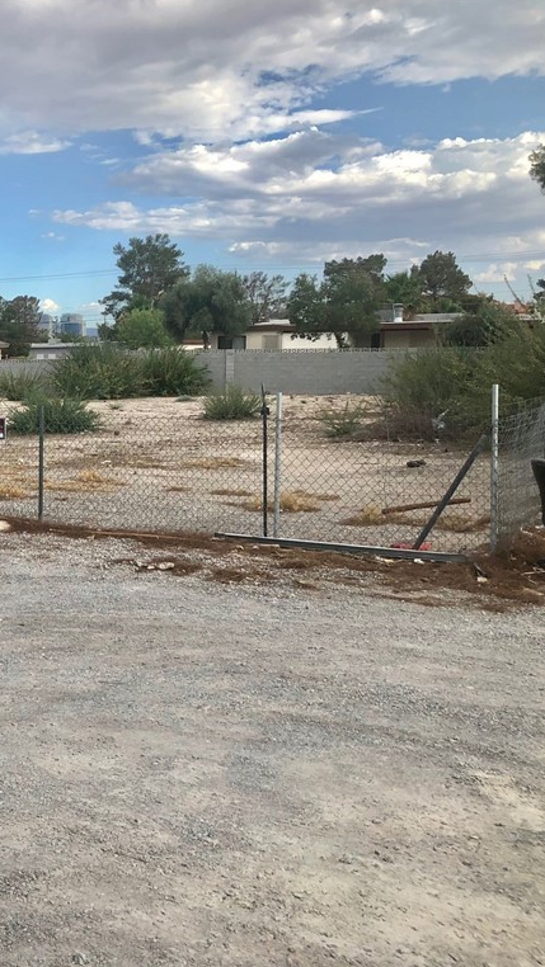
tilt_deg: -6.9
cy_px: 481
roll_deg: -0.1
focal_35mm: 41
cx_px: -74
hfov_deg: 26.4
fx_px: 1053
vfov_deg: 49.4
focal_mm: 3.99
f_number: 1.8
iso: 20
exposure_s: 1/934
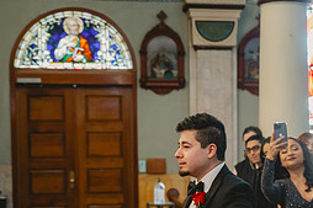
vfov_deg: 13.0
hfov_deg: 19.5
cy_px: 204
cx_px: 236
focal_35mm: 104
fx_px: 904
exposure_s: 1/250
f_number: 2.8
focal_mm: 44
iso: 2000
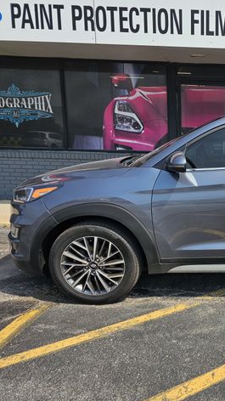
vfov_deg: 58.0
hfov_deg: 30.4
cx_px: 257
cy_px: 201
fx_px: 361
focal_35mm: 34
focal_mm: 6.3
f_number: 1.7
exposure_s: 1/574
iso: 10
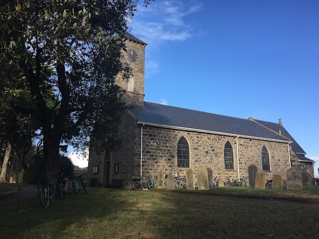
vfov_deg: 48.2
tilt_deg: +12.0
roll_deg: +0.7
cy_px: 120
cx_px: 160
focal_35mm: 29
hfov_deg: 61.7
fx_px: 267
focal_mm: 4.15
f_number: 2.2
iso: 25
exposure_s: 1/777
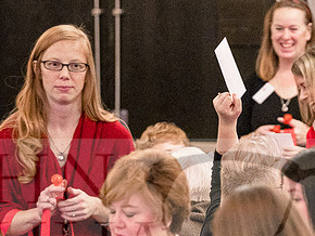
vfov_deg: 3.1
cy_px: 187
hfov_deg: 4.2
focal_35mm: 473
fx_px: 4308
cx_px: 200
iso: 6400
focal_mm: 164
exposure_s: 1/100
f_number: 4
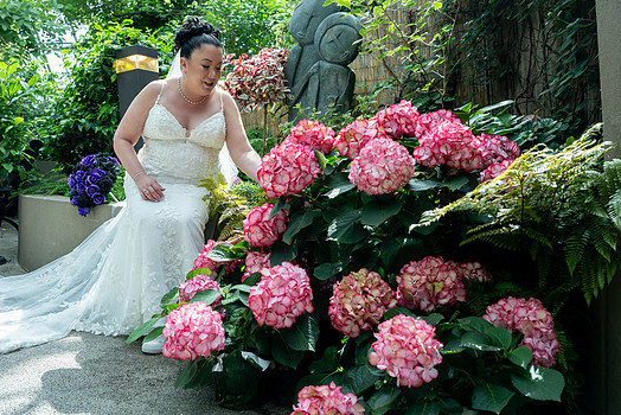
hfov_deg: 60.2
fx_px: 535
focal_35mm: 31
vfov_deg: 42.4
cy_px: 208
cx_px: 284
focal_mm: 28
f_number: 4.5
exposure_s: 1/160
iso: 250
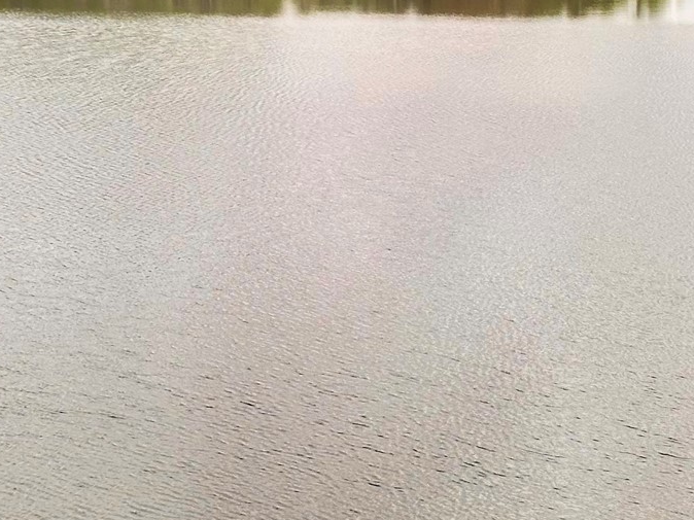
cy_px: 16
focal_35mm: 114
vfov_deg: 12.8
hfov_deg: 17.0
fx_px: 2285
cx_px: 630
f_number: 1.78
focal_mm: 6.86
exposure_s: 1/3155
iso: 64
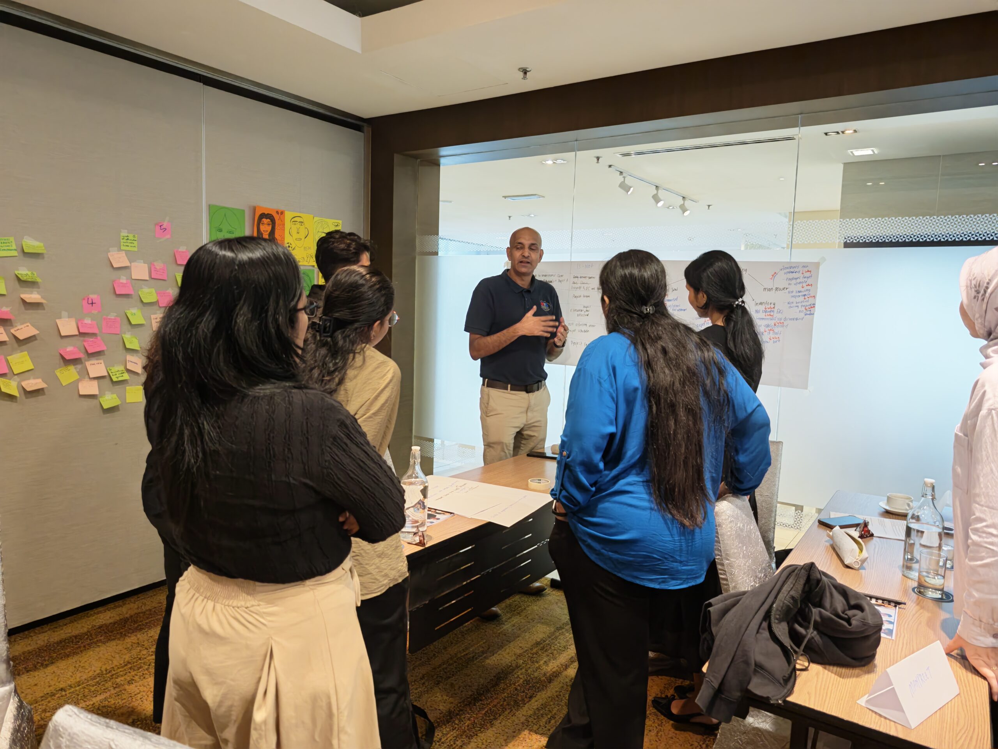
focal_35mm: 23
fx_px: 663
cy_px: 374
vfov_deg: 58.9
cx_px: 499
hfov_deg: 73.9
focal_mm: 6.55
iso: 400
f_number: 1.6
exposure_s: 1/76
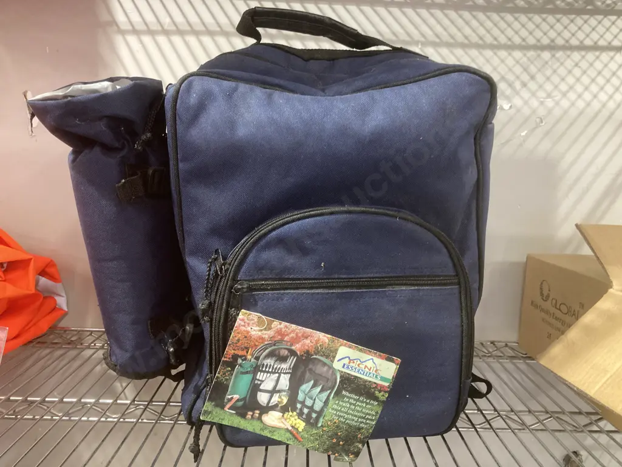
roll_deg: -3.9
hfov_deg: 63.4
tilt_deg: -7.9
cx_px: 311
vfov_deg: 49.7
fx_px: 503
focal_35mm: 28
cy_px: 234
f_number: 1.8
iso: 320
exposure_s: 1/50
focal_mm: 3.99
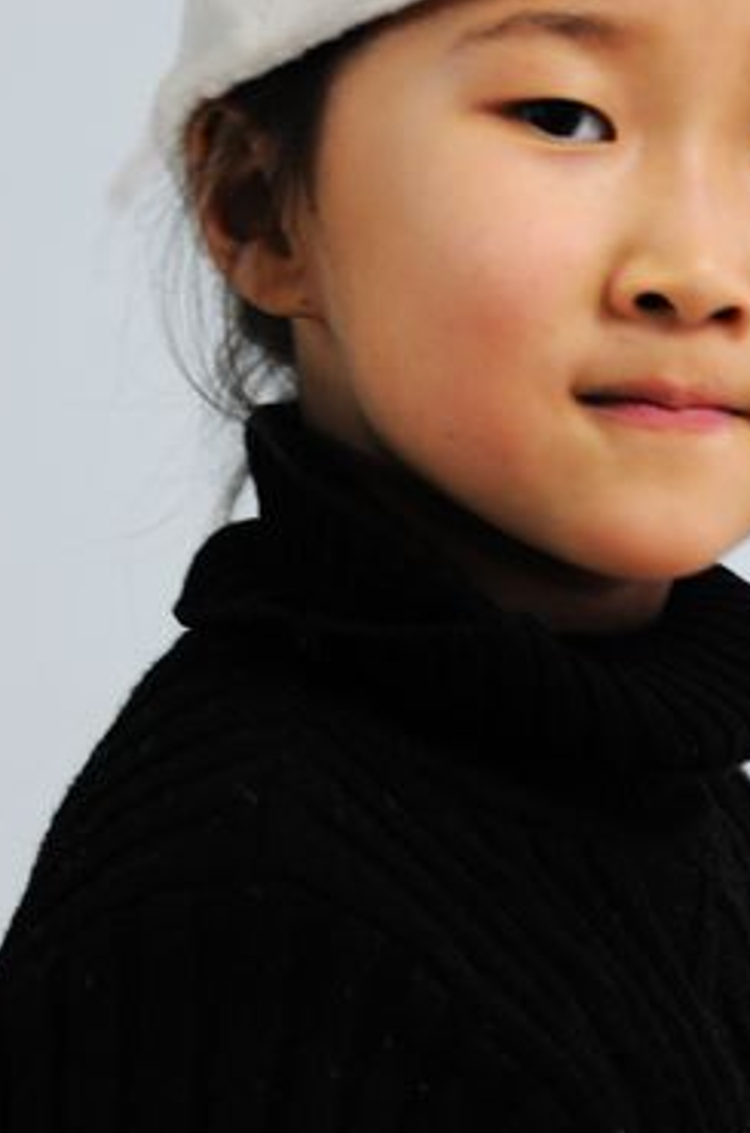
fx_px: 6687
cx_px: 481
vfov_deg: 9.7
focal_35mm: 213
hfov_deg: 6.4
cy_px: 732
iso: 500
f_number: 2.8
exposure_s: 1/15
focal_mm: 70
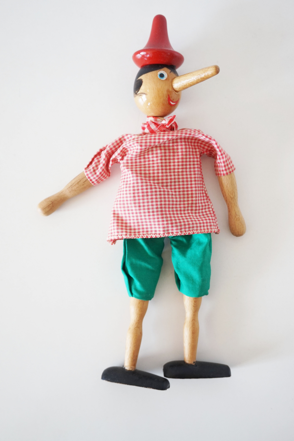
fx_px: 441
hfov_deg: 36.8
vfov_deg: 53.2
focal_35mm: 36
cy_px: 220
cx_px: 147
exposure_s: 1/60
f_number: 4.5
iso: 320
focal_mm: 24
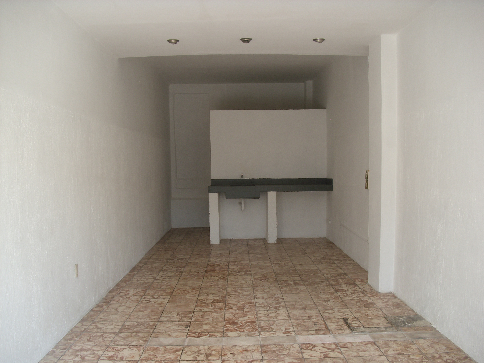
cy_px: 182
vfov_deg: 39.7
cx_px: 242
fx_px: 503
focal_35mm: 36
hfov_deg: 51.4
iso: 80
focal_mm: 6.3
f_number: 3.1
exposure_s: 1/200
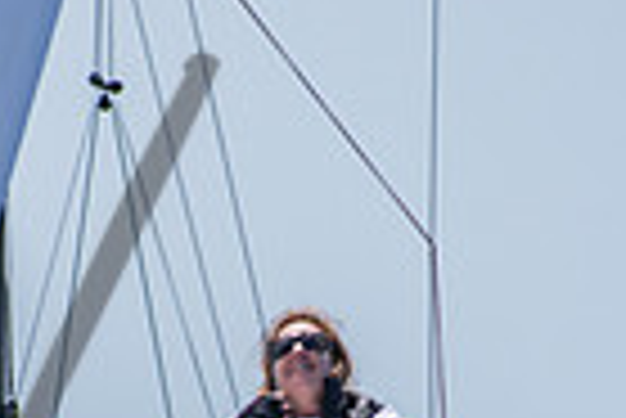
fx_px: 32290
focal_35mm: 1855
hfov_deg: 1.1
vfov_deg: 0.7
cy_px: 564
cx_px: 261
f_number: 6.3
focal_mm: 280
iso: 200
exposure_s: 1/1250
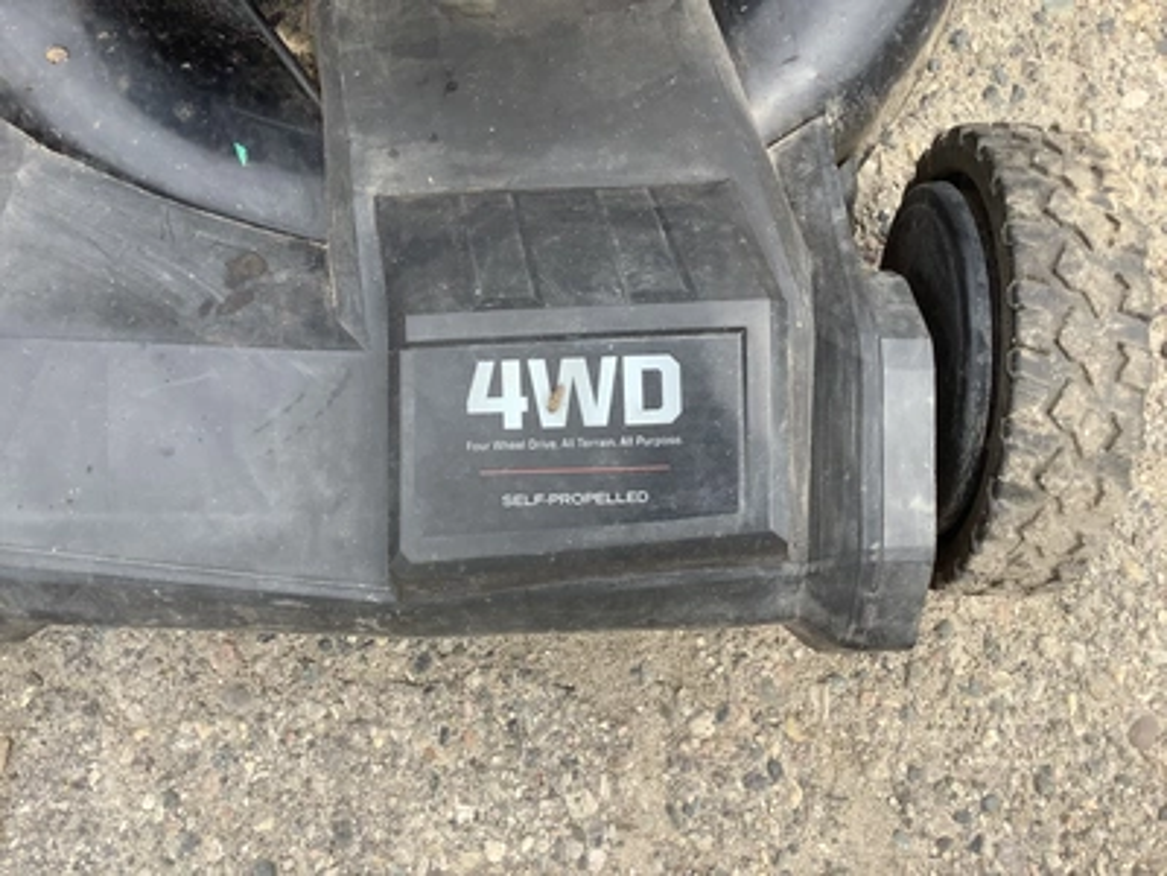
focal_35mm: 31
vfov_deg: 45.4
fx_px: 1045
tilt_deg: -83.0
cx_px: 584
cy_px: 438
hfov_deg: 58.4
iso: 25
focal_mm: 3.3
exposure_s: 1/354
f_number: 2.4
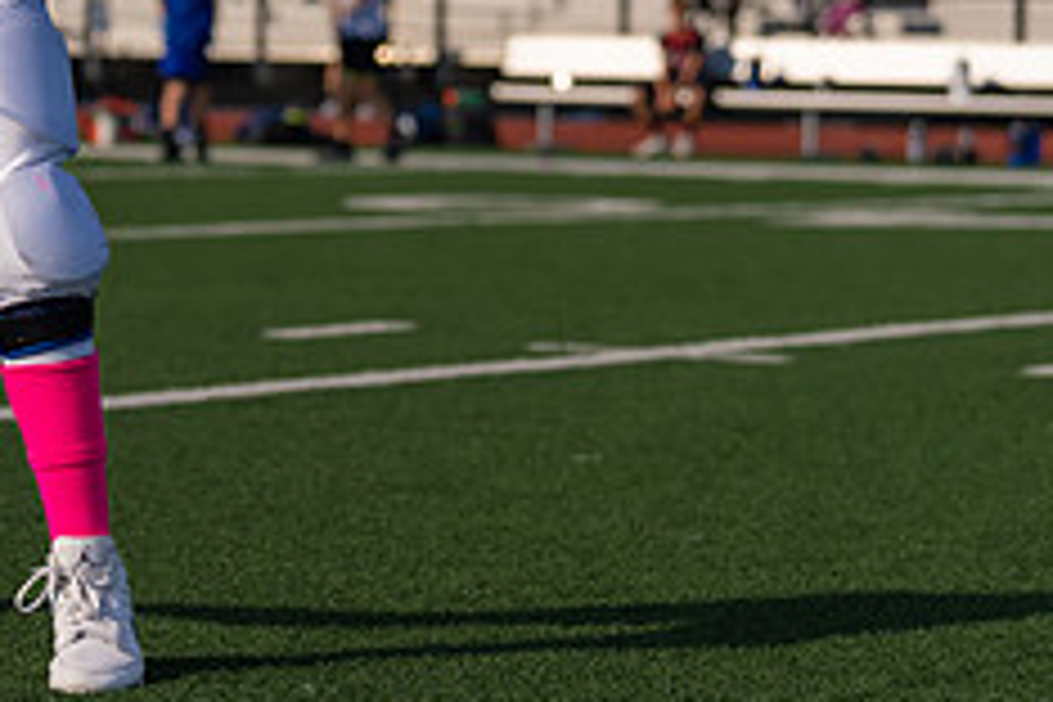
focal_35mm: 186
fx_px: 5440
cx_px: -108
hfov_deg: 10.9
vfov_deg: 7.3
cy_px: -225
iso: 100
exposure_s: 1/4000
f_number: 3.2
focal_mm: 70
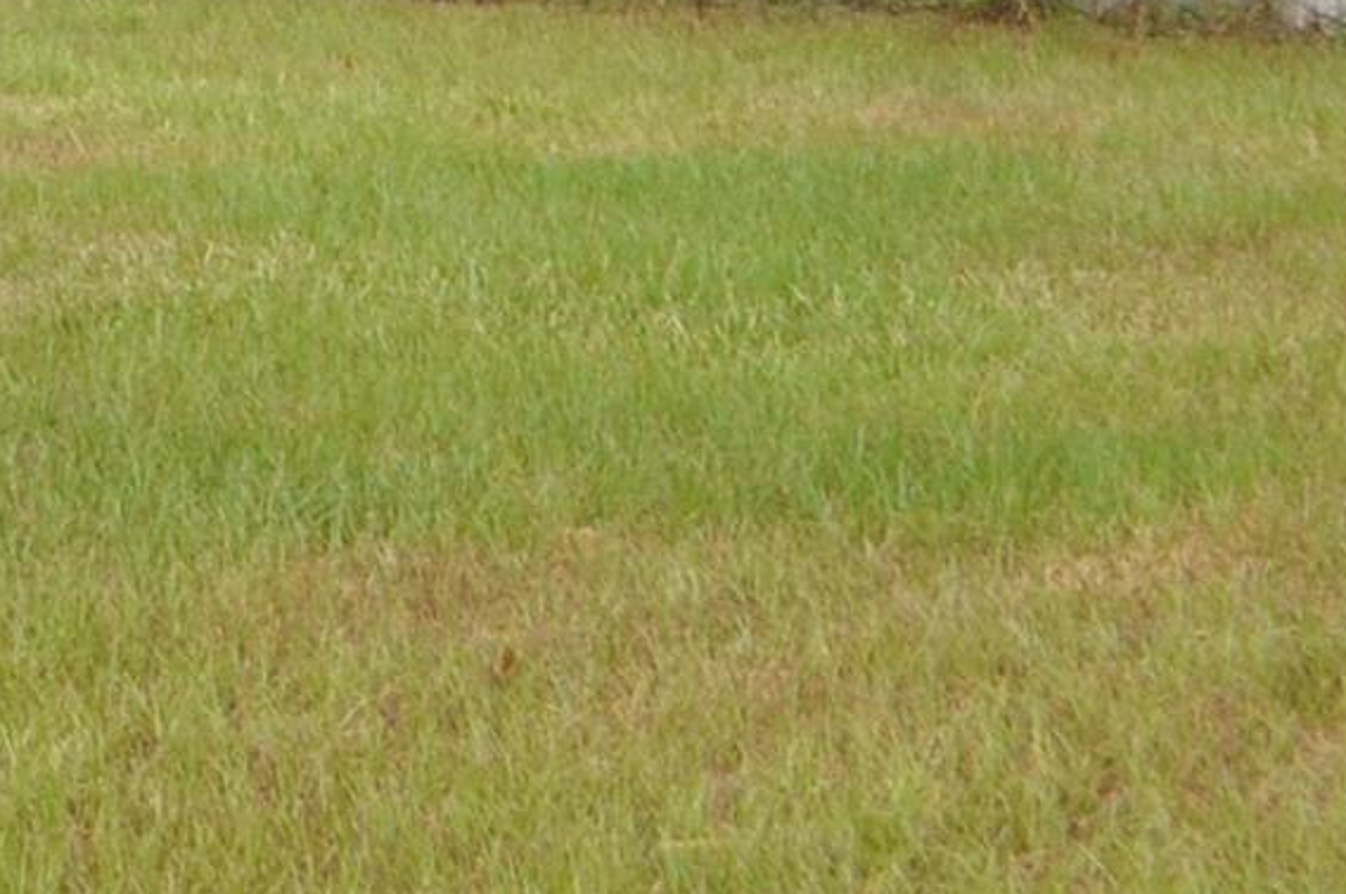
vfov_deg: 8.4
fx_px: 5451
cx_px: -2031
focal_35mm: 146
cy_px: -1420
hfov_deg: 11.3
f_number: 9
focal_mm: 18
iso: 200
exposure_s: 1/320
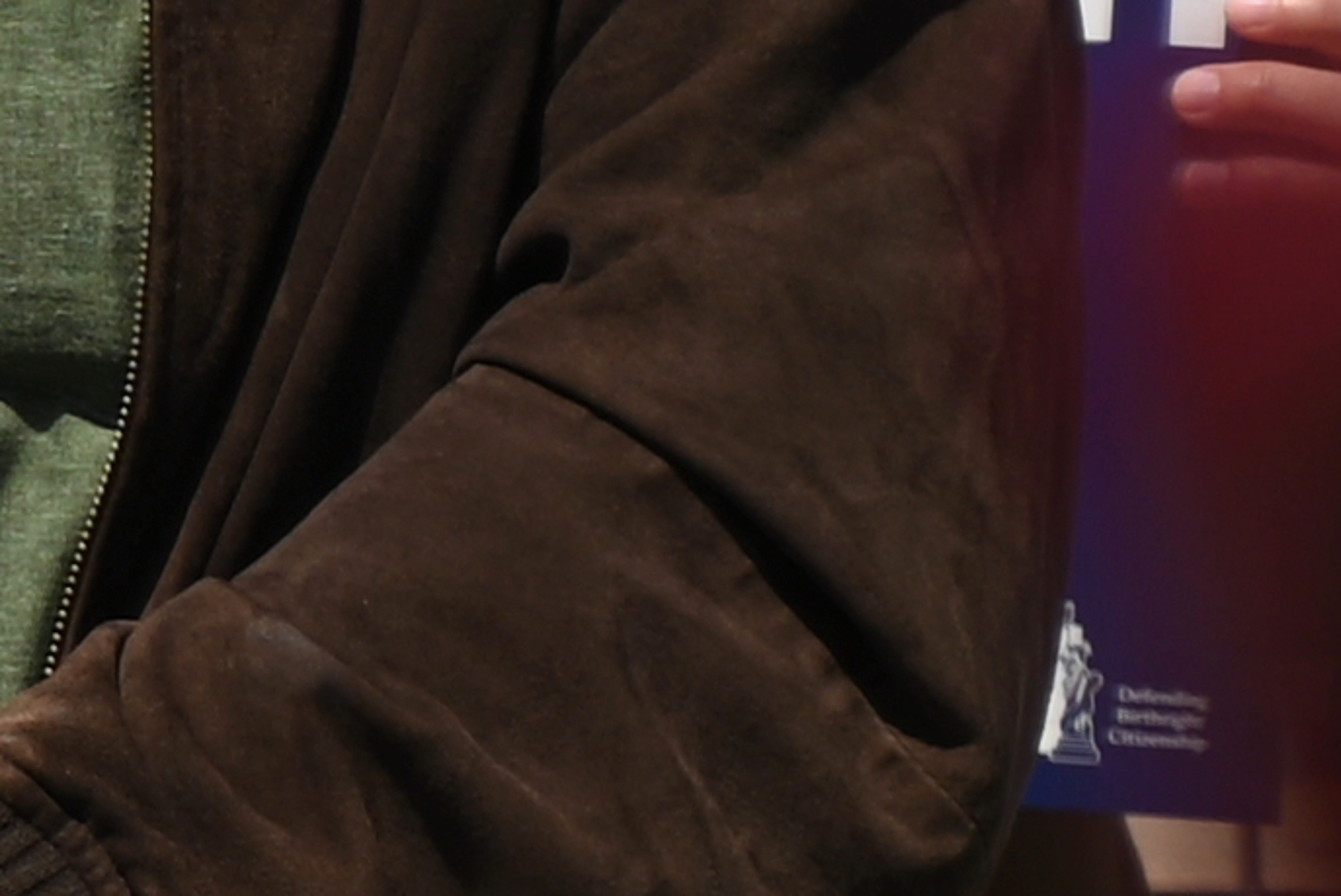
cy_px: 144
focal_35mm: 500
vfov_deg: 2.8
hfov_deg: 4.0
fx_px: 18636
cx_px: -3172
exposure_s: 1/500
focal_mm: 70
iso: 100
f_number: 4
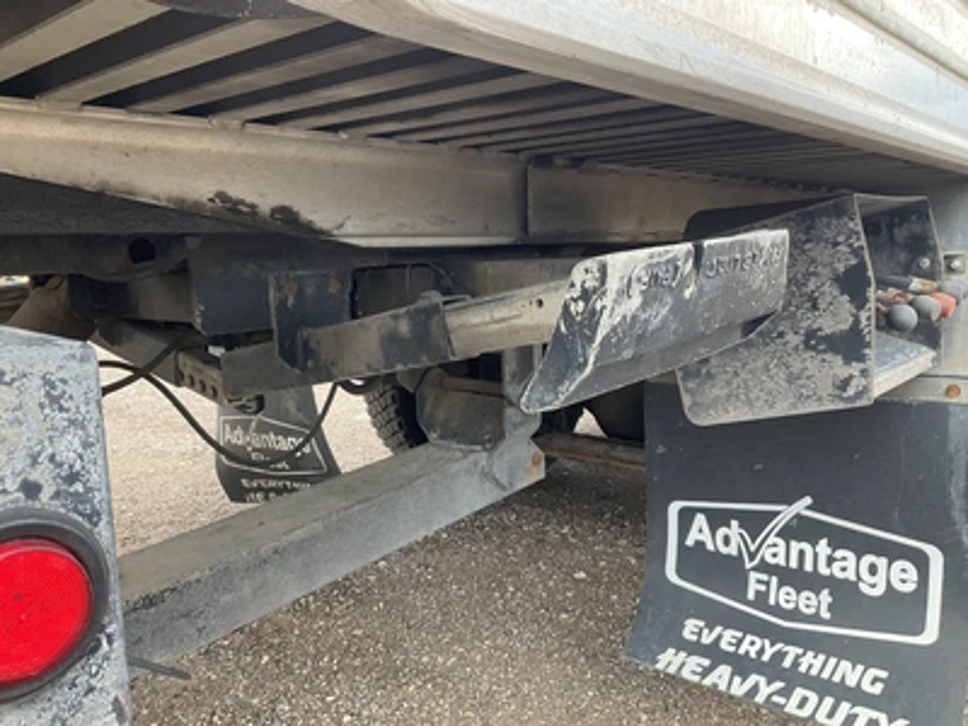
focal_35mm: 29
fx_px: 811
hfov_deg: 61.7
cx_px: 484
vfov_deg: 48.2
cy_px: 363
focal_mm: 3
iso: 25
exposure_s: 1/172
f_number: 1.8
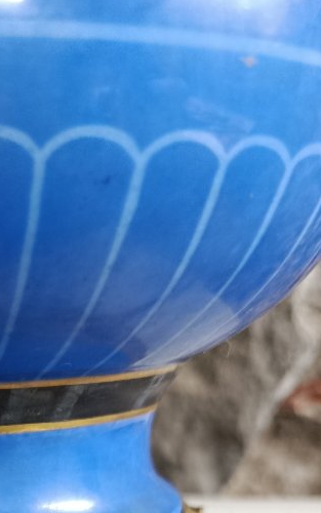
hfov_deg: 20.1
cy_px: 611
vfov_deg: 29.0
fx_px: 853
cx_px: -57
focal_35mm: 61
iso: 1158
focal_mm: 5.24
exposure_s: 1/33.3
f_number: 1.7
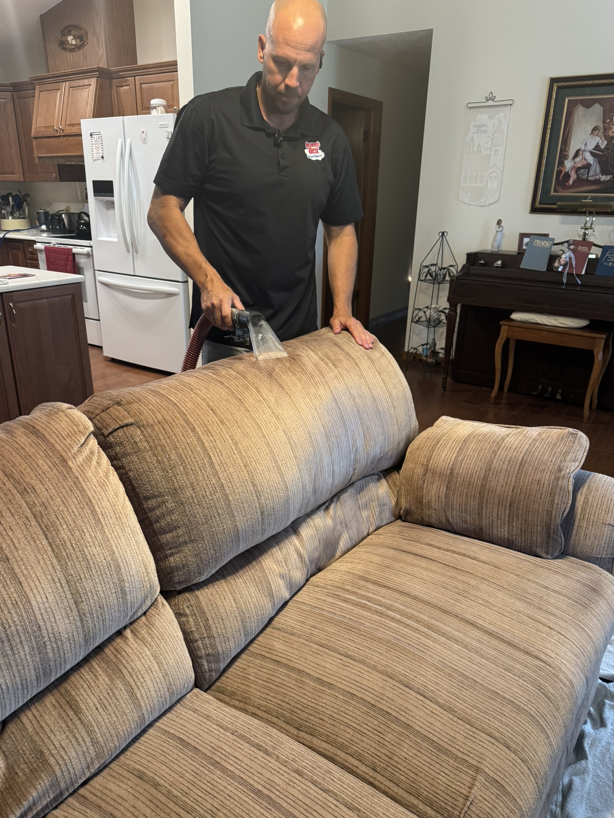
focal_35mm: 25
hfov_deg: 54.9
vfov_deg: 69.4
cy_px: 423
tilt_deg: -21.6
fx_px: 591
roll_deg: -0.6
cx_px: 297
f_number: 1.78
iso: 320
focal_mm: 6.76
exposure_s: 1/60
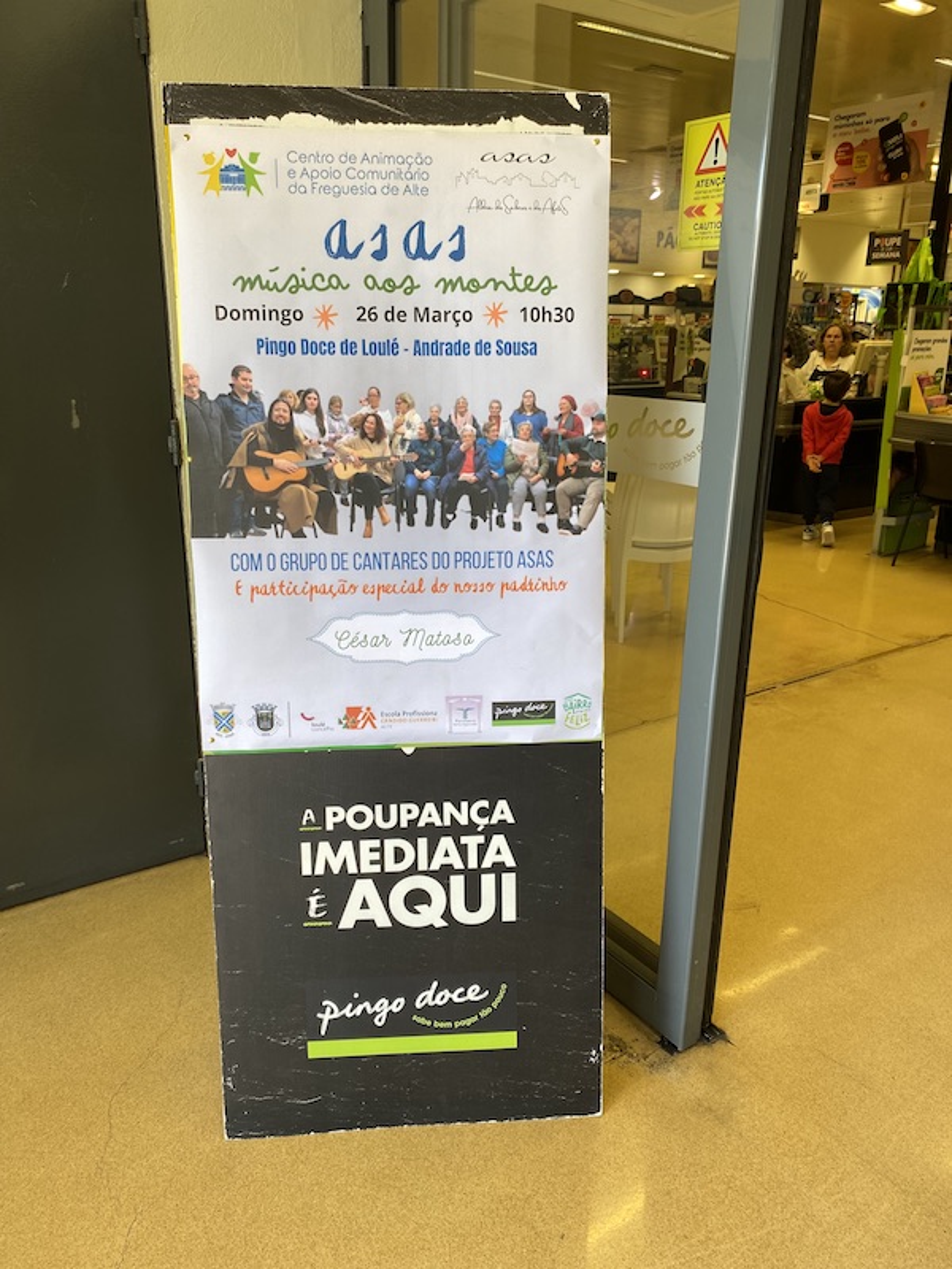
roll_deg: -0.4
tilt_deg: -17.5
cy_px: 634
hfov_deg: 53.1
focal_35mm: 26
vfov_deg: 67.3
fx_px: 953
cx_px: 476
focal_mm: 4.25
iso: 32
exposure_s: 1/100
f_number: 1.8
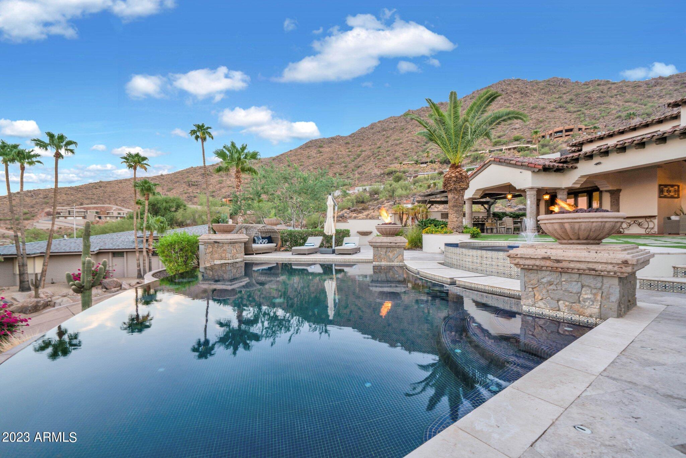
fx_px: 286
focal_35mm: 15
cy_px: 229
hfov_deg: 100.4
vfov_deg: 77.3
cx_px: 343
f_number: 10
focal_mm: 15
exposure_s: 1/8
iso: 200
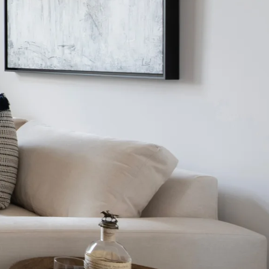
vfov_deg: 25.1
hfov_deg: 17.3
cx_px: -286
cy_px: 72
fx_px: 598
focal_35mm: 68
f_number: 8
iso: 250
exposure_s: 1/8
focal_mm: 18
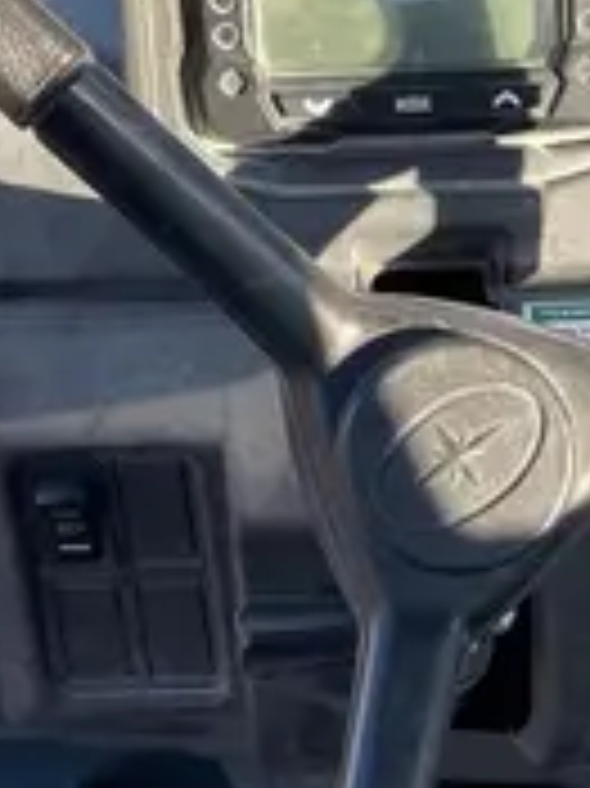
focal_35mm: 109
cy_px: 376
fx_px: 2480
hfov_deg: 13.5
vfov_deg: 18.1
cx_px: 518
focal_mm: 4.2
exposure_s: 1/764
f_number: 1.6
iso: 50
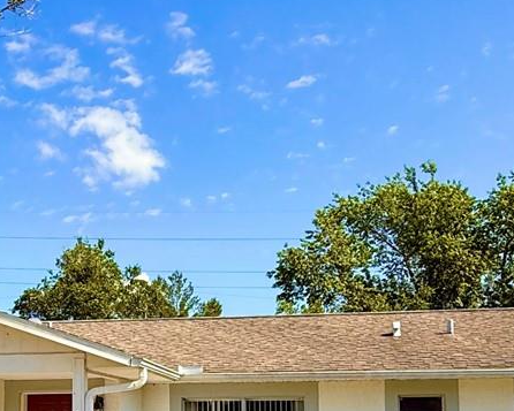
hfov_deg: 37.9
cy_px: 370
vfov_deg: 29.6
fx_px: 746
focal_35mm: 49
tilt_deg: +5.6
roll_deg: -1.3
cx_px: 199
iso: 50
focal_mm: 2.22
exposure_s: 1/1698
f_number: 2.2
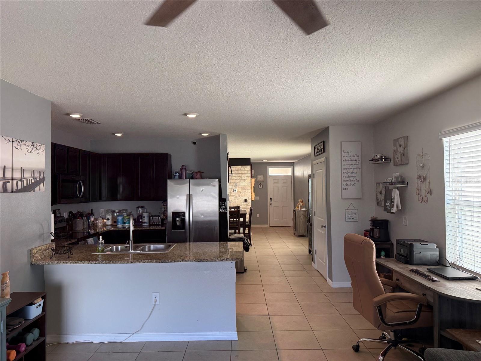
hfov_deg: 71.6
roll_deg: -0.3
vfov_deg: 56.8
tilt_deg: +3.7
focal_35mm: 24
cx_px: 240
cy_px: 180
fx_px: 333
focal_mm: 6.76
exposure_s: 1/120
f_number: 1.78
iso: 200
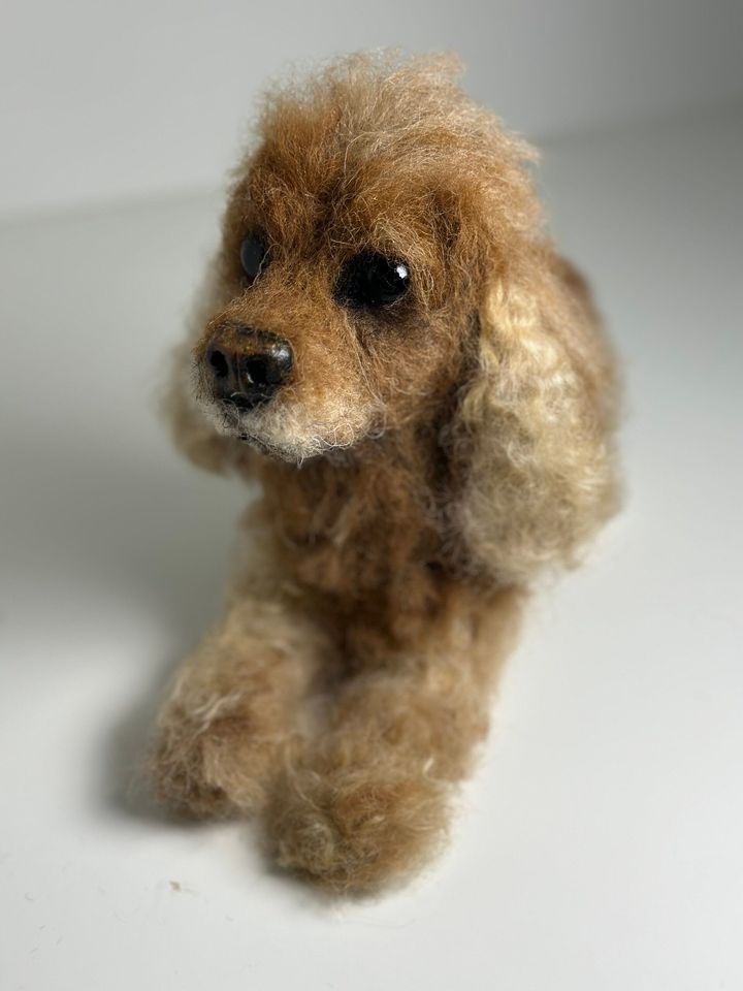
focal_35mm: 48
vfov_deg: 39.7
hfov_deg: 30.3
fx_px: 1374
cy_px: 496
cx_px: 372
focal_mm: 6.86
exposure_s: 1/953
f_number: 1.78
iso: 80
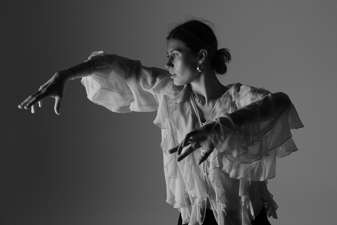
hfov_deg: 45.4
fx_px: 402
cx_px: 167
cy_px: 111
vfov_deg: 31.2
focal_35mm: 43
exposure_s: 1/125
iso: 125
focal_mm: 27.7
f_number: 3.2
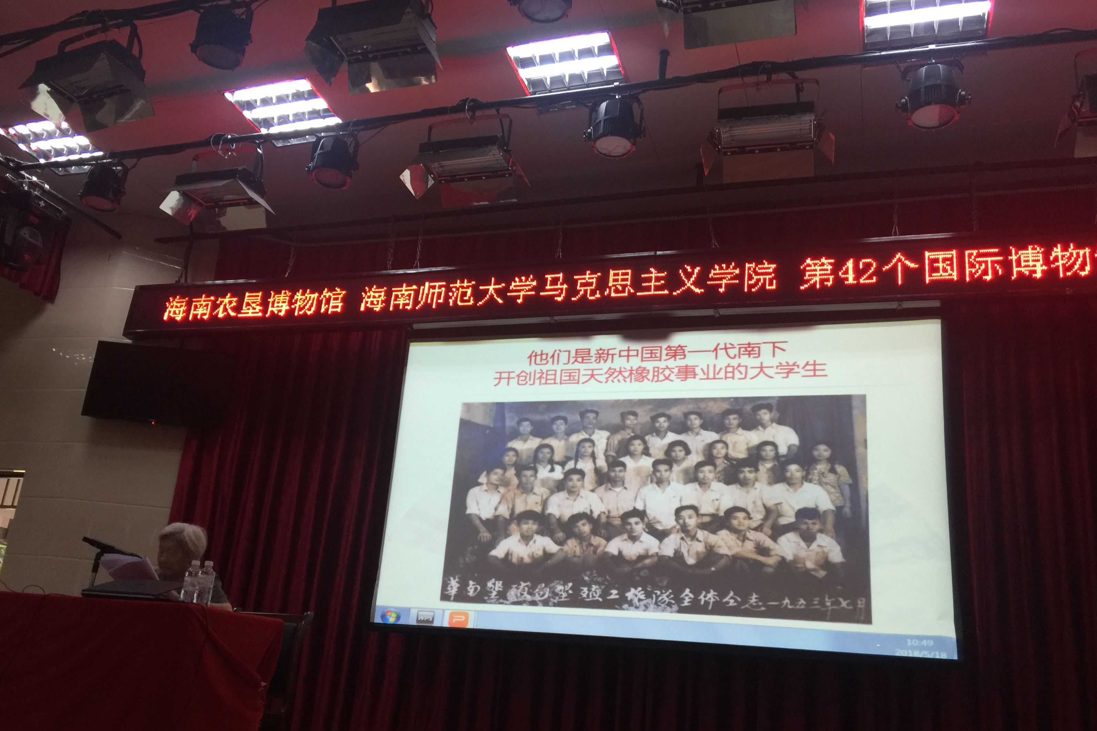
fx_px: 945
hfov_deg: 60.3
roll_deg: -7.4
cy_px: 415
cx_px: 538
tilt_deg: +17.3
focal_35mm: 31
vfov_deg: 42.2
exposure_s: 1/33
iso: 80
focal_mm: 4.15
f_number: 2.2
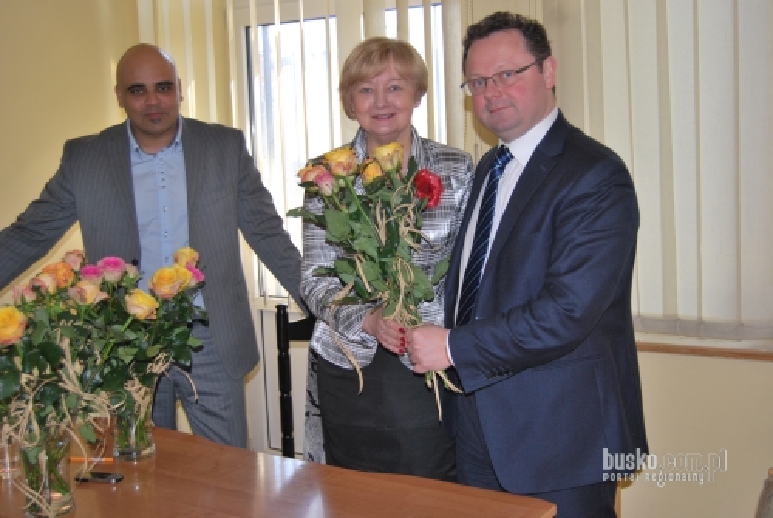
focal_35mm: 46
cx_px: 386
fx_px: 1000
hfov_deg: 42.3
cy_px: 259
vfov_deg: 29.0
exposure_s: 1/60
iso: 200
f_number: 4.5
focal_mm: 31
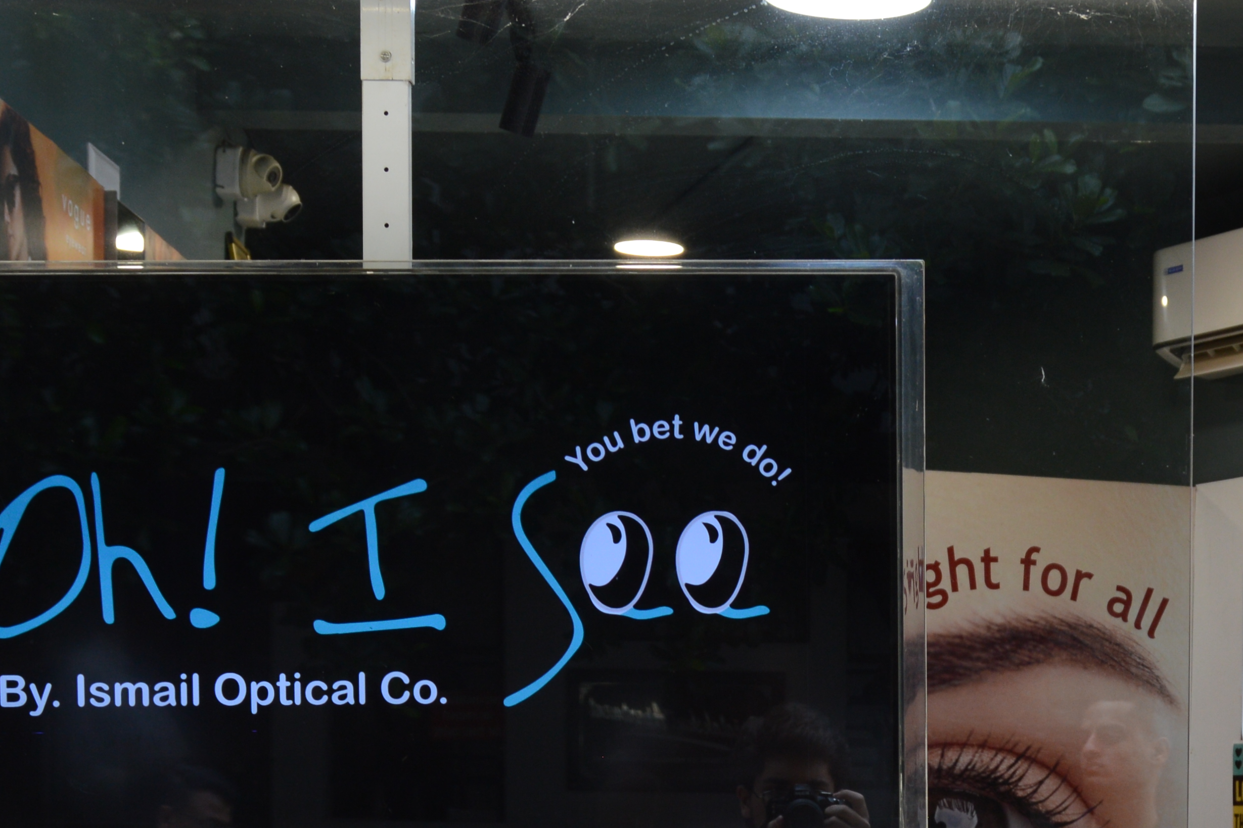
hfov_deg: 22.9
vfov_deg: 15.2
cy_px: 852
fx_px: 3038
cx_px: 919
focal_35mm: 88
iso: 200
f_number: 5.6
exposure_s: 1/40
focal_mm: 24
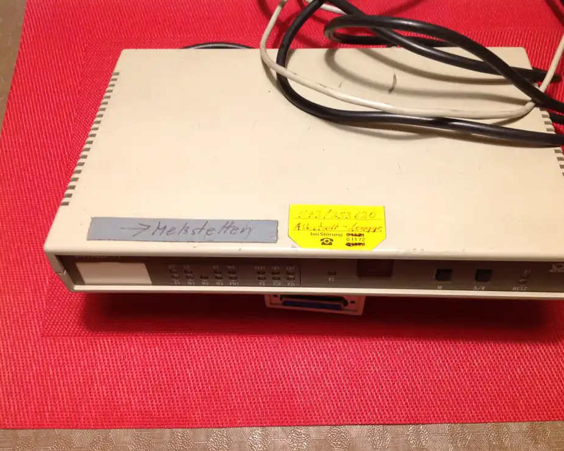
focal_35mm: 37
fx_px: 617
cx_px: 300
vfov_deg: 40.1
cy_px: 227
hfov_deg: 49.1
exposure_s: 1/15
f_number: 2.4
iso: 160
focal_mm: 4.28
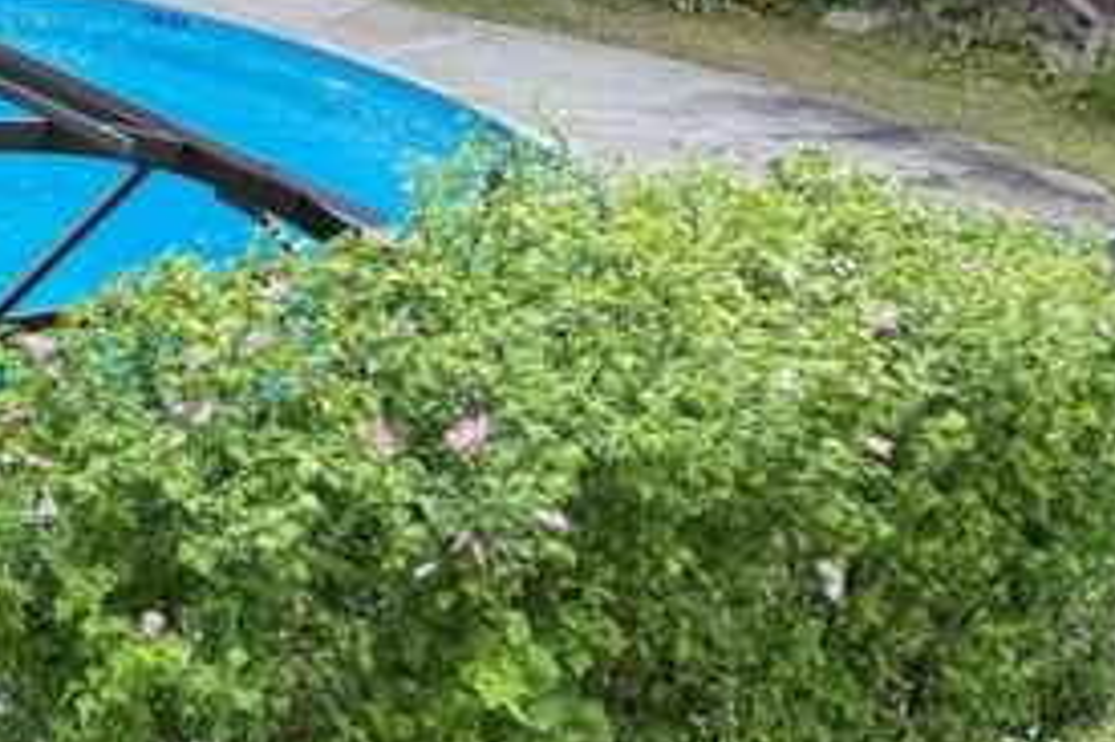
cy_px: -53
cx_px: -856
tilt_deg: -15.3
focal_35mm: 93
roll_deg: -3.0
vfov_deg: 14.4
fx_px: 2879
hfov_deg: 17.8
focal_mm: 6.76
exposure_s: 1/840
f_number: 1.78
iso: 80
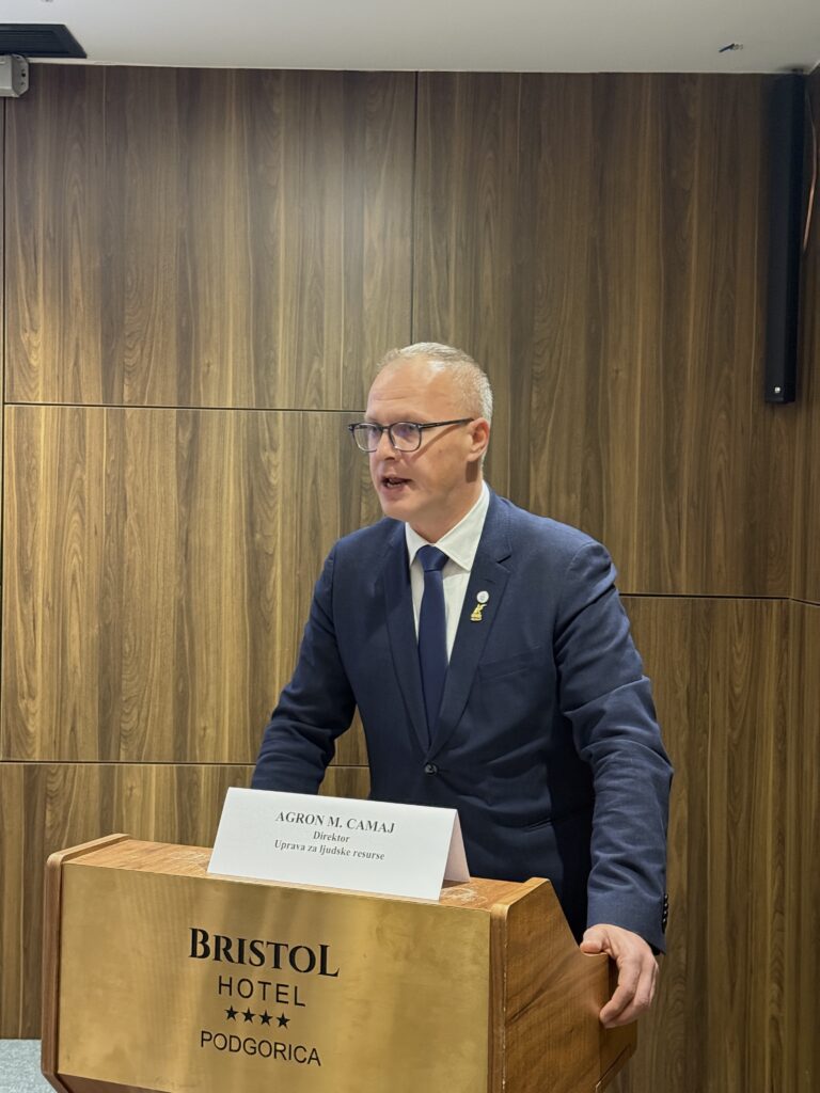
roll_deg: -1.8
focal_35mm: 48
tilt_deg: -1.0
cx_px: 410
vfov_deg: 39.7
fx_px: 1516
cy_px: 546
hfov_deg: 30.3
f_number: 1.78
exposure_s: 1/30
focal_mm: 6.76
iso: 640
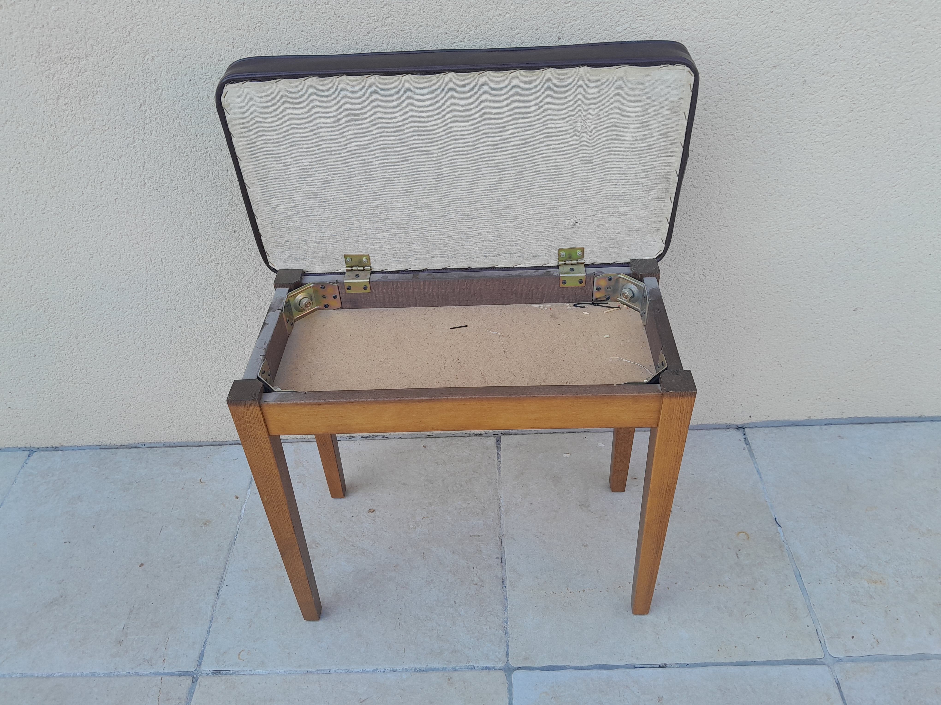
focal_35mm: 26
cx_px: 470
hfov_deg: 67.3
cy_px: 352
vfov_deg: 53.1
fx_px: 707
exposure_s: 1/120
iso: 40
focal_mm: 3.98
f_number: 1.8
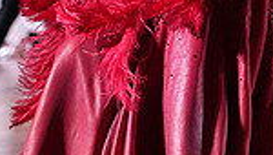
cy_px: -159
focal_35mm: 485
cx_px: 179
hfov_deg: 4.4
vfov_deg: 2.5
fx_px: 3517
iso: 10000
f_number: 5
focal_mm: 120
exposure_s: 1/400
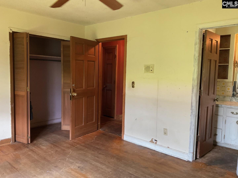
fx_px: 199
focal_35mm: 29
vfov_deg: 48.2
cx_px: 119
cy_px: 89
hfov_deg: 61.7
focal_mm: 3
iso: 160
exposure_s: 1/60
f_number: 1.8
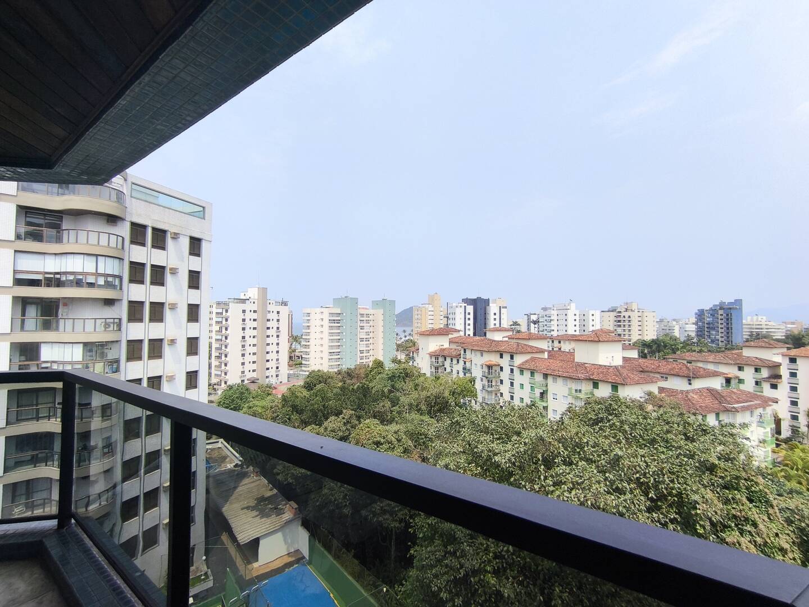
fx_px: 374
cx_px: 404
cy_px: 304
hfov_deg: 94.5
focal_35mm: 16
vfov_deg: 78.1
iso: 50
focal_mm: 1.65
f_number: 2.2
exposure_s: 1/1058
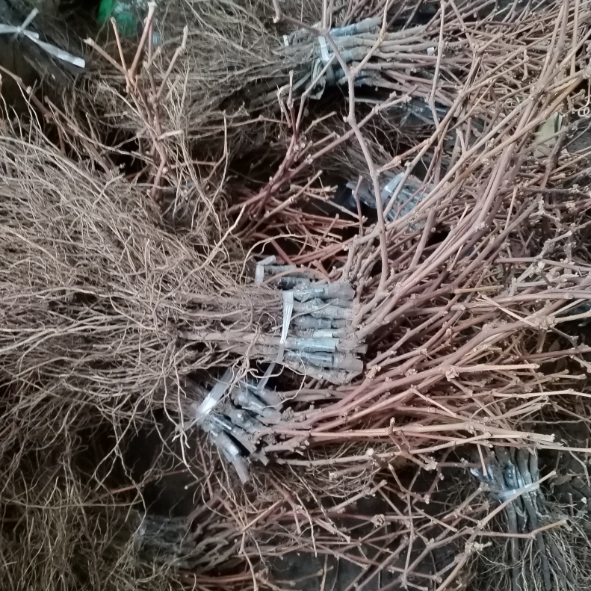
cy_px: 339
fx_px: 599
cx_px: 293
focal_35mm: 31
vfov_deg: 52.3
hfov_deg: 52.5
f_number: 1.8
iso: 1436
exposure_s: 1/25
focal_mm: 4.75
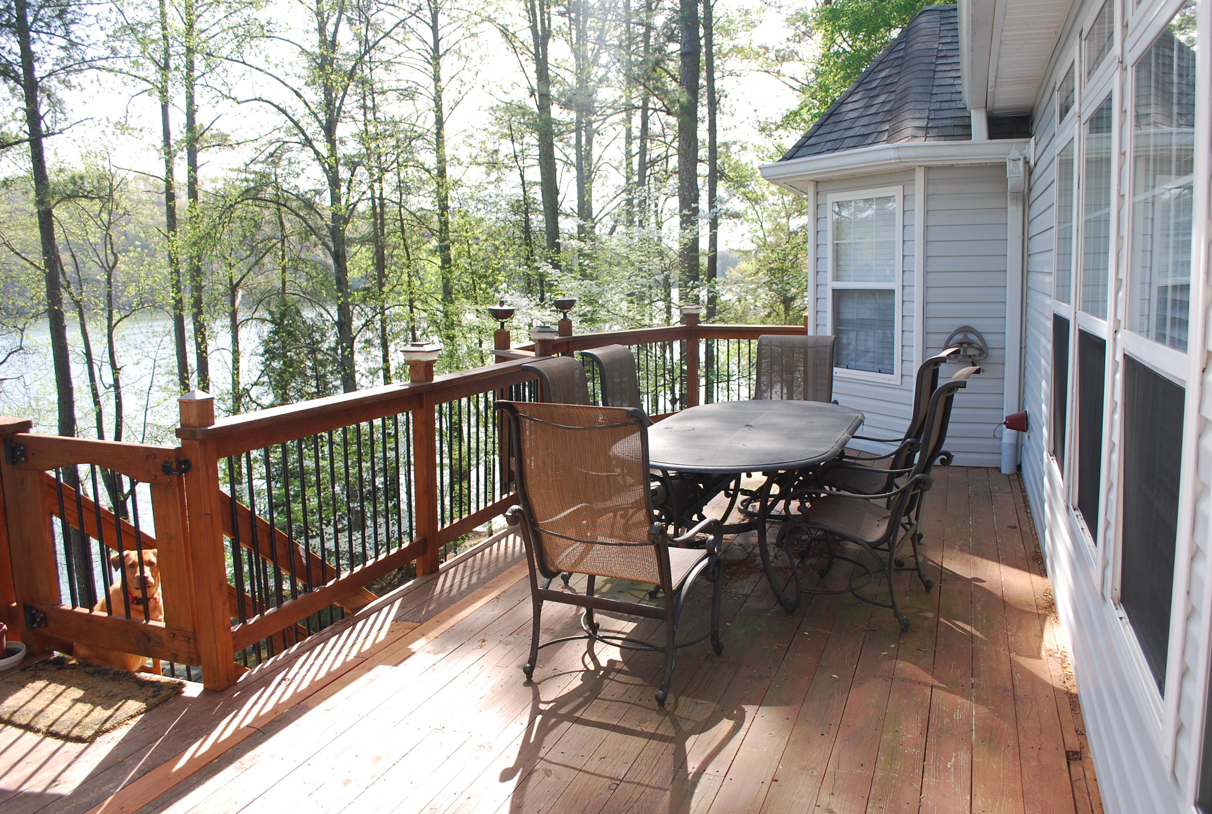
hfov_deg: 67.3
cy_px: 407
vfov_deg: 48.1
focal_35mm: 27
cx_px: 606
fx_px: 911
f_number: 5.6
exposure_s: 1/125
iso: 100
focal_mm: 18
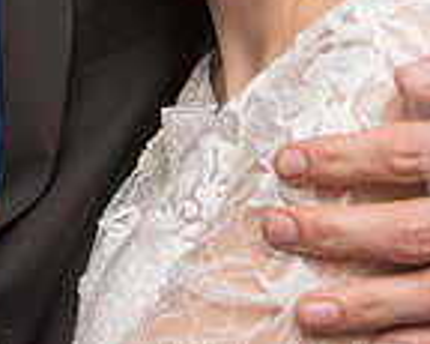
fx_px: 1157
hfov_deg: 20.5
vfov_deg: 15.1
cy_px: -229
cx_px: 18
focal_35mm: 91
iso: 2000
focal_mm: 24
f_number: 5
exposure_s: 1/200
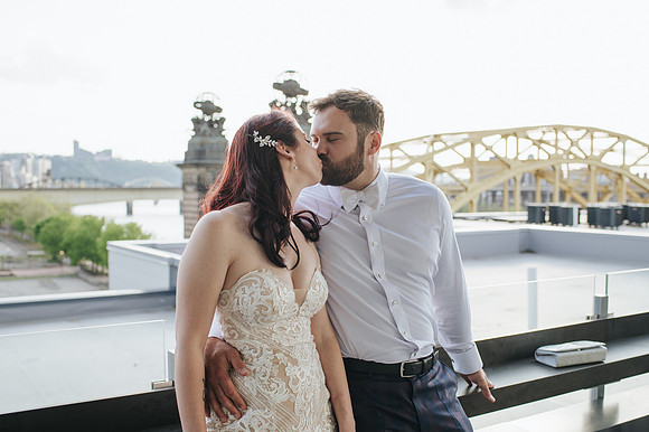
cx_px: 332
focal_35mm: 40
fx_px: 714
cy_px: 245
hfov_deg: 48.9
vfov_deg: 33.6
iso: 100
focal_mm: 35
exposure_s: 1/400
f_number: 3.2
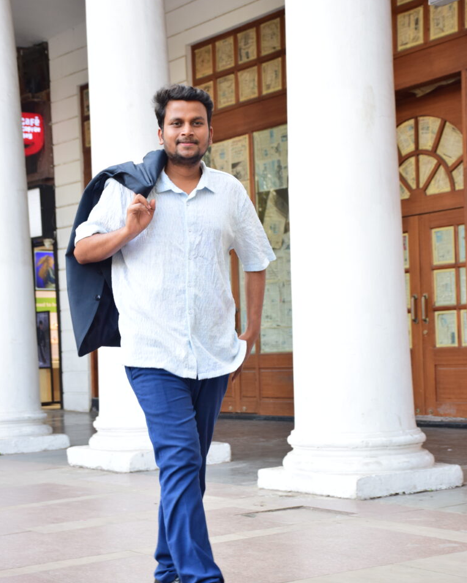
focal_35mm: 68
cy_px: 329
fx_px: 1175
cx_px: 233
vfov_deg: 27.9
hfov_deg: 22.5
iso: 500
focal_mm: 40
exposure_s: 1/100
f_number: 5.6
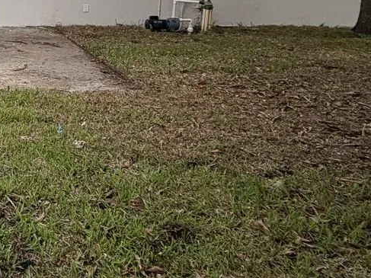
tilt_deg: -11.6
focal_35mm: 46
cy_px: 36
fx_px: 493
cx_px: -92
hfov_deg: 32.6
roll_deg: +0.7
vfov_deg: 30.3
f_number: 2.2
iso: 40
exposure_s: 1/150
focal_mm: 2.22
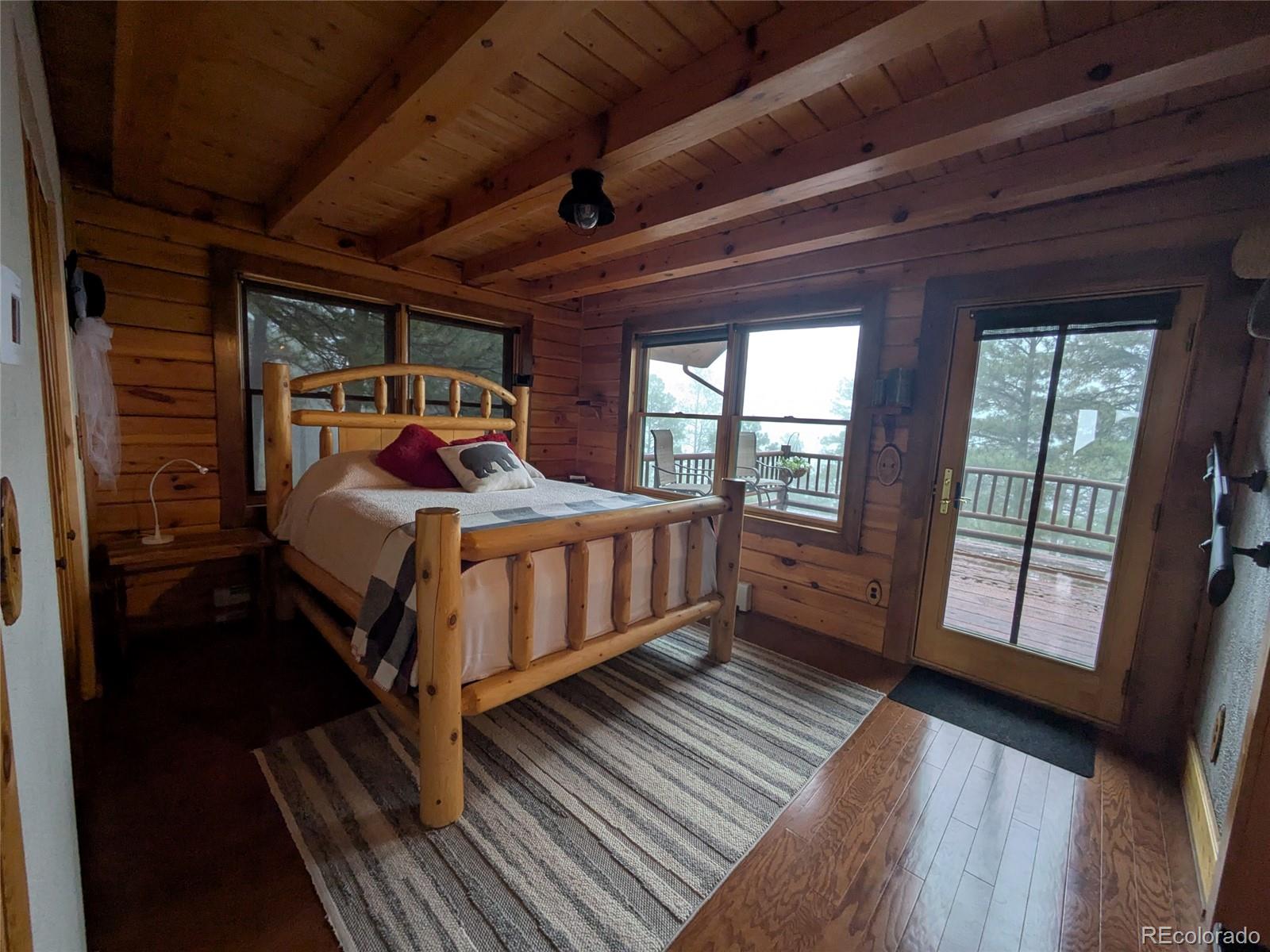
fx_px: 514
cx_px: 635
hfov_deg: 102.1
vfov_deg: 85.7
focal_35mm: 14
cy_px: 476
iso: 85
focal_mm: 1.83
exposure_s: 1/30
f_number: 2.2
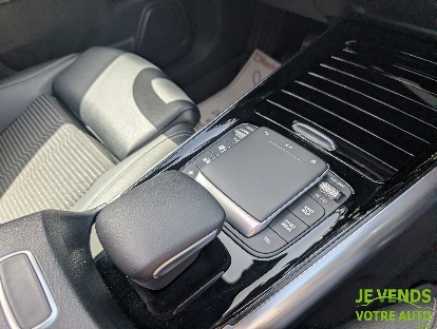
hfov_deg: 71.5
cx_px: 218
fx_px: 304
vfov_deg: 57.0
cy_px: 164
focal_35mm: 24
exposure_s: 1/232
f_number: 1.68
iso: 19
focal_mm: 6.9
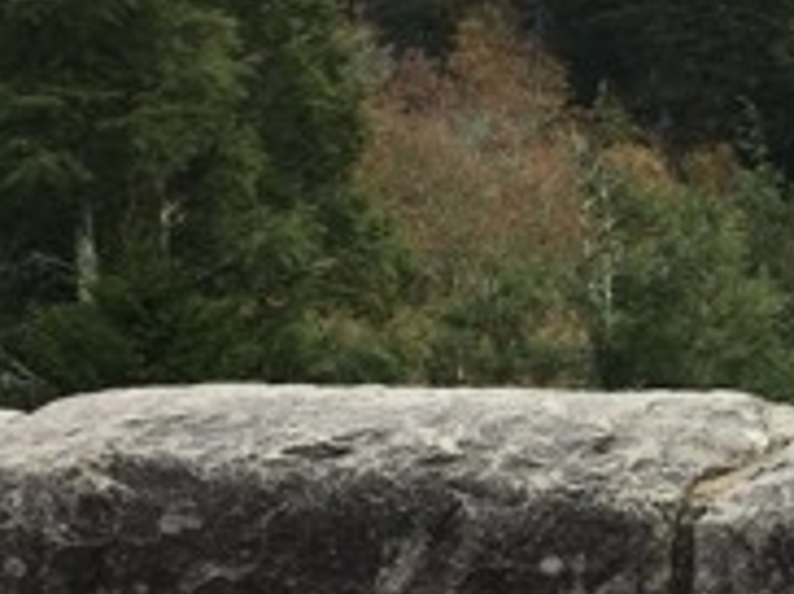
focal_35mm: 102
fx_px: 2337
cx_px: 1174
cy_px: 166
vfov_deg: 14.4
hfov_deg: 17.4
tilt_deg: -6.4
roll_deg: +2.1
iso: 25
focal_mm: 4.15
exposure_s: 1/591
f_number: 2.2
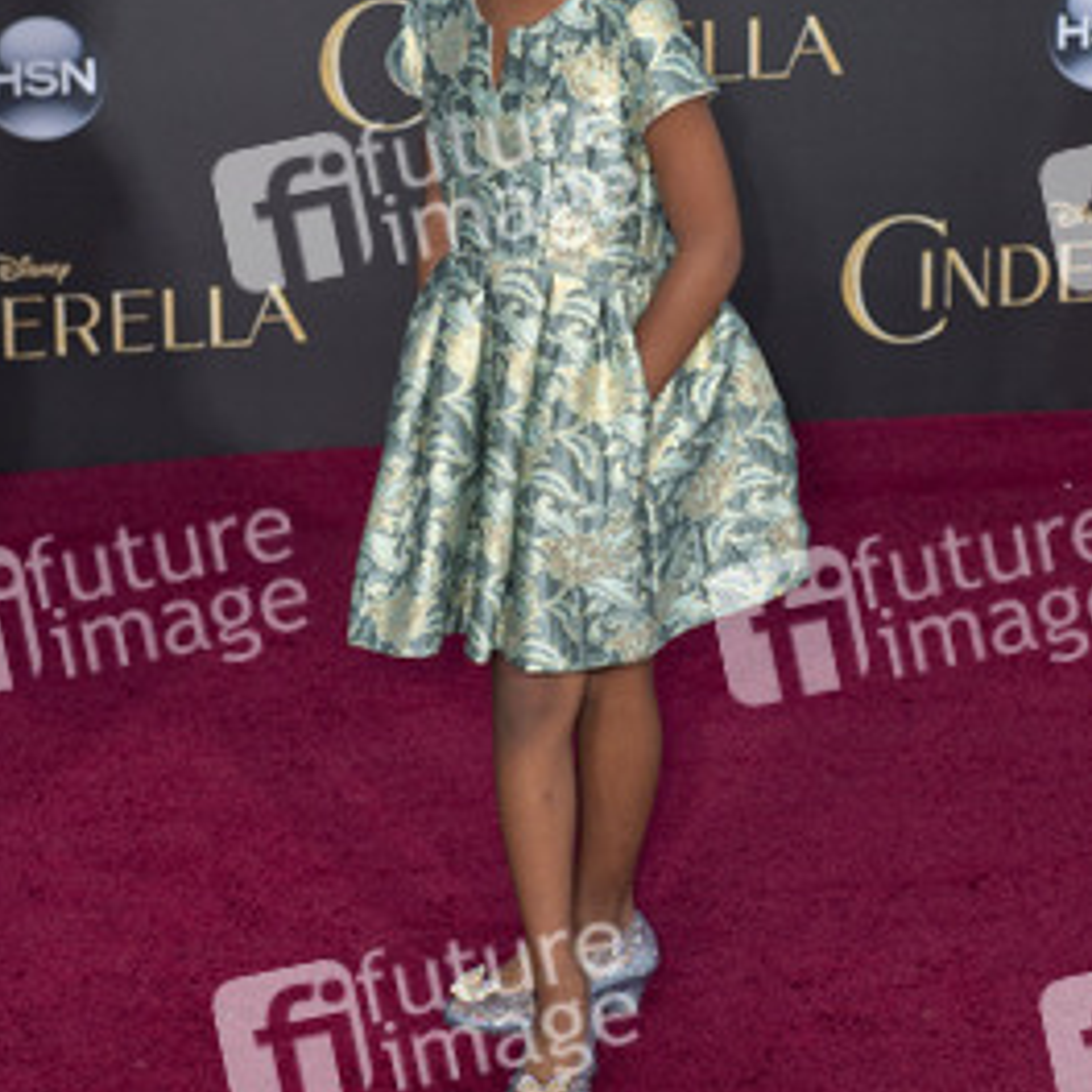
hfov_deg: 19.3
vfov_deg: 19.3
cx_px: 548
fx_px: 3212
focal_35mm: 90
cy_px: 401
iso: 400
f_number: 4
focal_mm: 70
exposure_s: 1/400
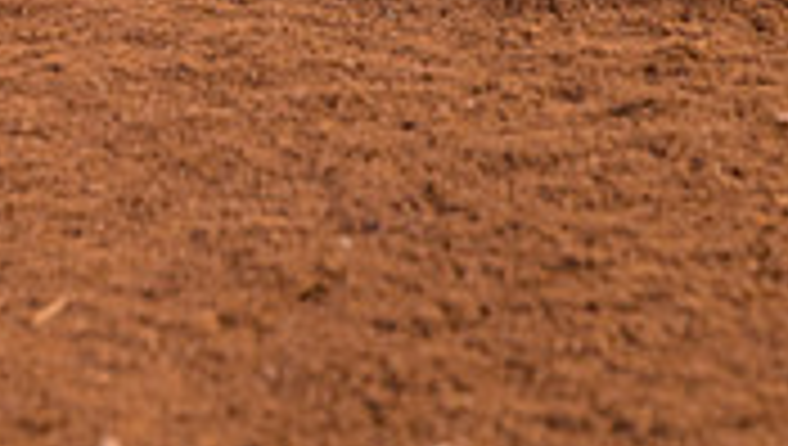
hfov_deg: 13.8
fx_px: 3264
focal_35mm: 156
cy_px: -523
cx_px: 387
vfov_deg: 7.4
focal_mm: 58
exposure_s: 1/80
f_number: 5
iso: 2000
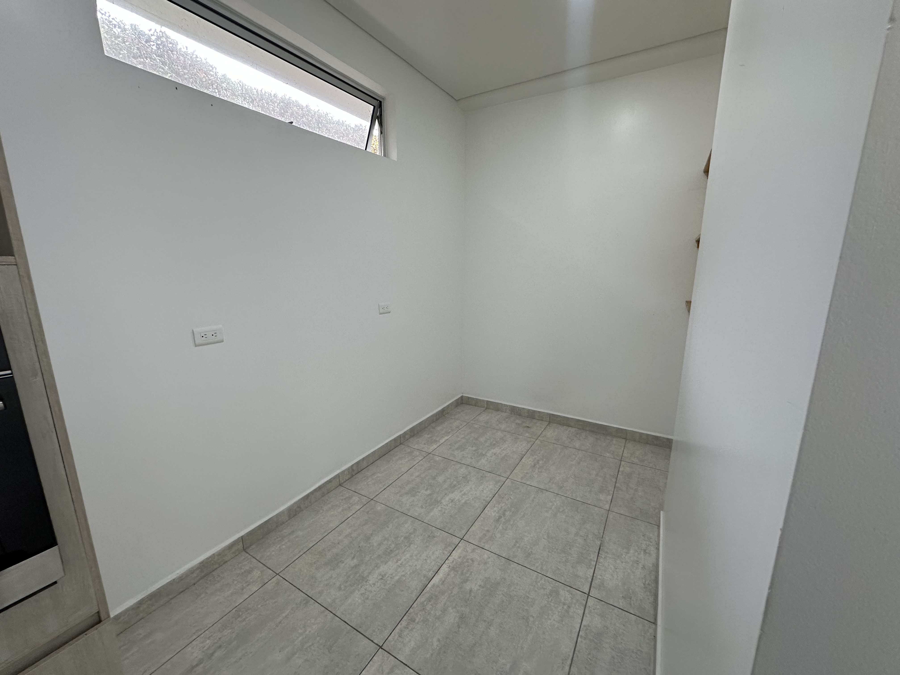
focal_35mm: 14
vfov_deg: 85.7
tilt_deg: -10.7
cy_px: 338
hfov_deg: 102.1
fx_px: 364
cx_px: 450
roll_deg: -0.1
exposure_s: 1/120
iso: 160
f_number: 2.2
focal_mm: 2.22
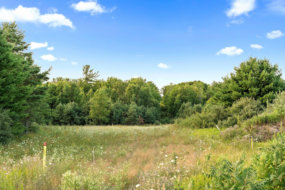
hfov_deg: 46.6
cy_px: 95
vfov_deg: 32.0
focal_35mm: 42
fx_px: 331
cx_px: 142
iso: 250
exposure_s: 1/125
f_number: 5
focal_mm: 41.8
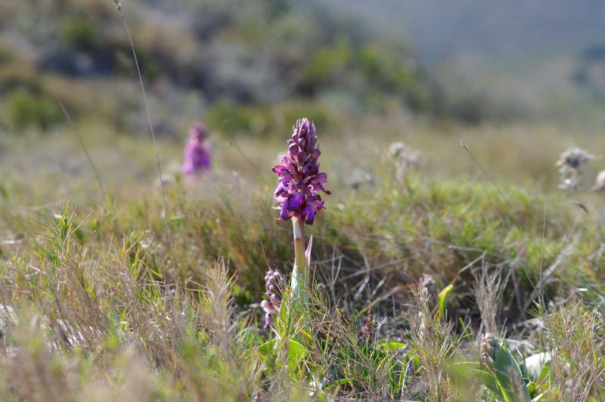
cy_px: 201
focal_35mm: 105
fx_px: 1763
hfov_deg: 19.5
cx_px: 302
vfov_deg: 13.0
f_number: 5.6
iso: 100
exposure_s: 1/180
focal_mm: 70
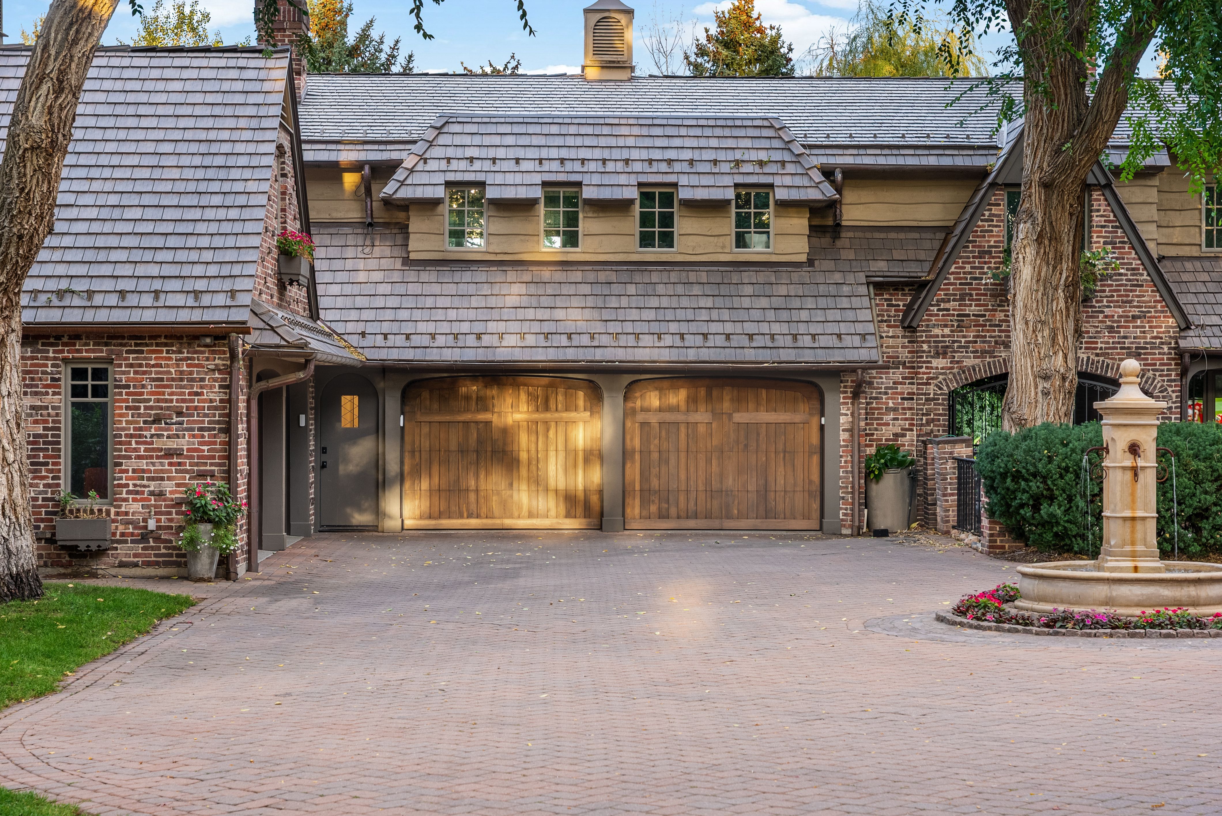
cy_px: 408
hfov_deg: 28.8
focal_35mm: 70
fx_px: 2377
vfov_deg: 19.5
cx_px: 611
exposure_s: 1/320
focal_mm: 70
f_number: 6.3
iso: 500
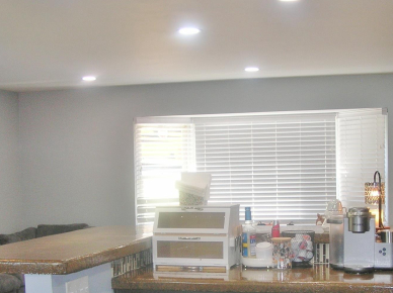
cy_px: 218
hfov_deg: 30.9
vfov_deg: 23.4
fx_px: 703
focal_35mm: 62
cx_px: 274
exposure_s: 1/30
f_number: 2.7
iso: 50
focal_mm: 6
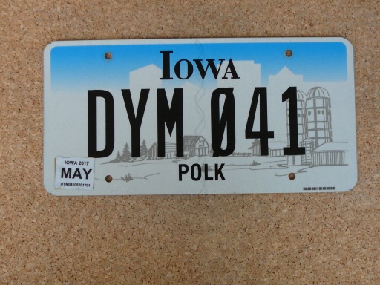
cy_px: 142
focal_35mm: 45
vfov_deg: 32.2
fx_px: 494
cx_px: 190
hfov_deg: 42.1
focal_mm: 6.7
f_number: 3.2
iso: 100
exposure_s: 1/60
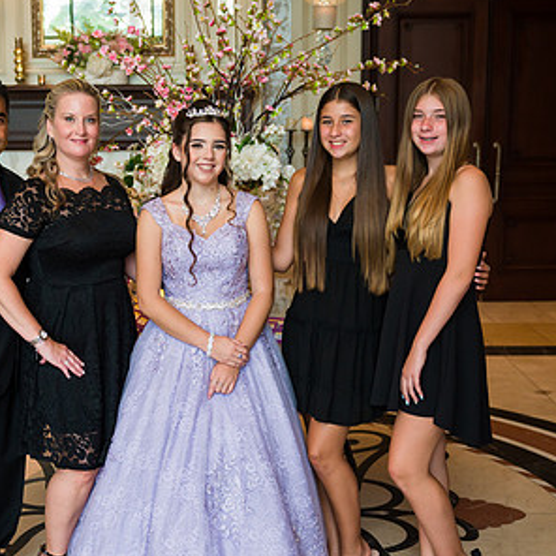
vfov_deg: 28.6
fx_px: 1090
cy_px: 293
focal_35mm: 60
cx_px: 186
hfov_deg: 28.4
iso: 800
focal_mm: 34
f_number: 3.2
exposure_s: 1/200
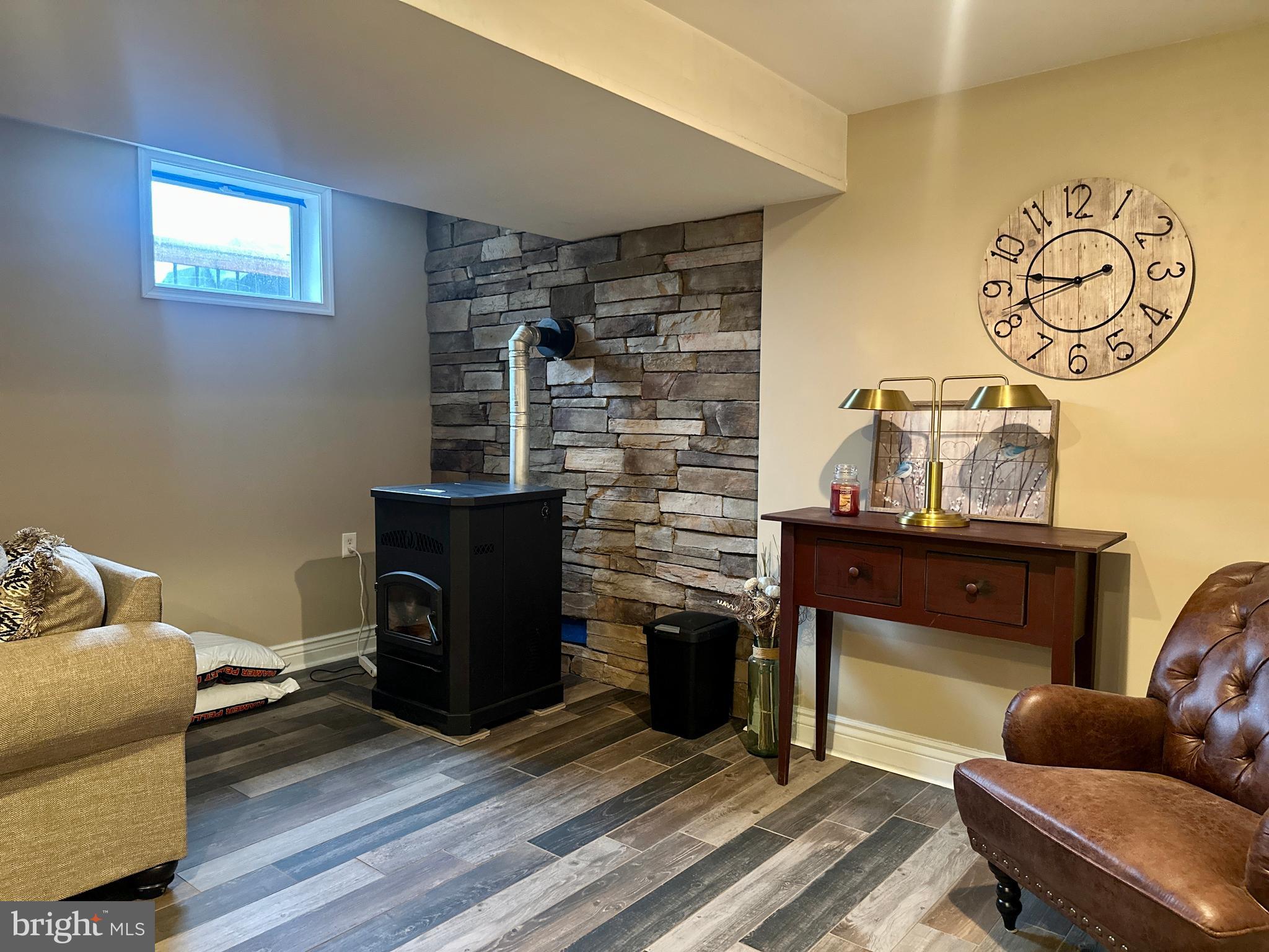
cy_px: 476
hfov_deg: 71.6
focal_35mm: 24
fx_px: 880
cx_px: 634
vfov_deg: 56.8
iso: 640
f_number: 1.78
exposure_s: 1/40
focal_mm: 6.86
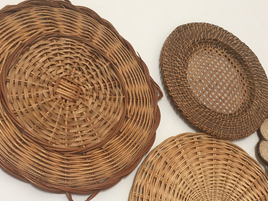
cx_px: 162
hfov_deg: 36.7
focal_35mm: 52
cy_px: 159
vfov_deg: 27.5
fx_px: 403
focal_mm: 4.15
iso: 80
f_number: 2.2
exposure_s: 1/33
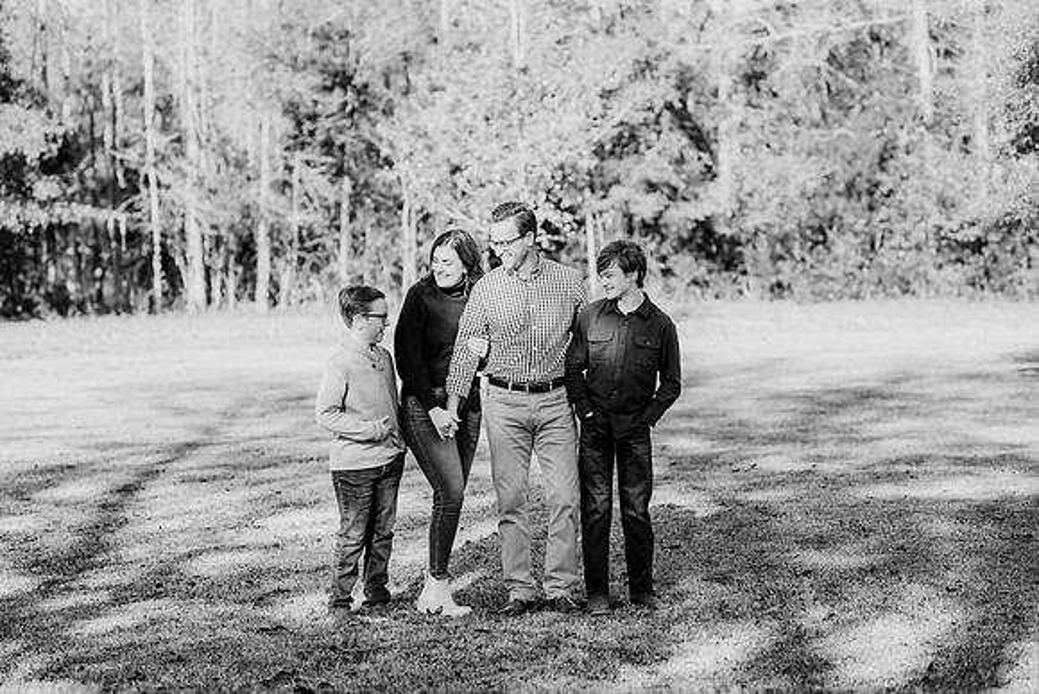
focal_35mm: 85
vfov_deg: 16.1
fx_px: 2454
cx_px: 520
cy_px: 347
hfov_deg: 23.9
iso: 200
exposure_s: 1/1000
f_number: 2.5
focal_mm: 85
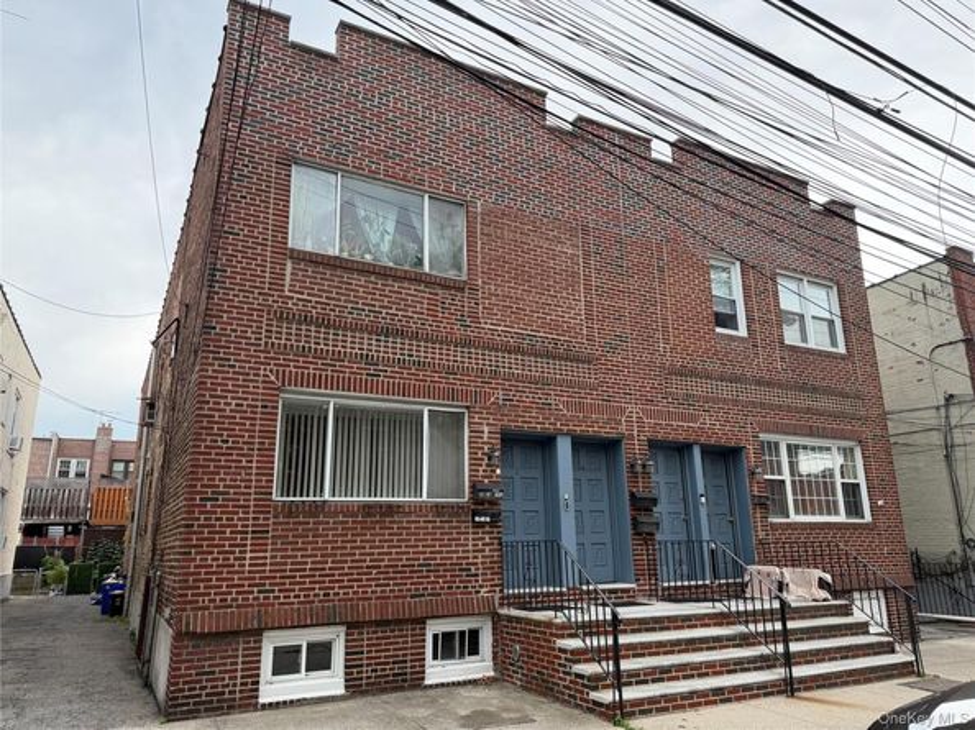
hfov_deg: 71.6
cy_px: 365
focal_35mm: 24
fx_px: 676
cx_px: 488
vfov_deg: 56.8
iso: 100
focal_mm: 6.76
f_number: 1.78
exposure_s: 1/805
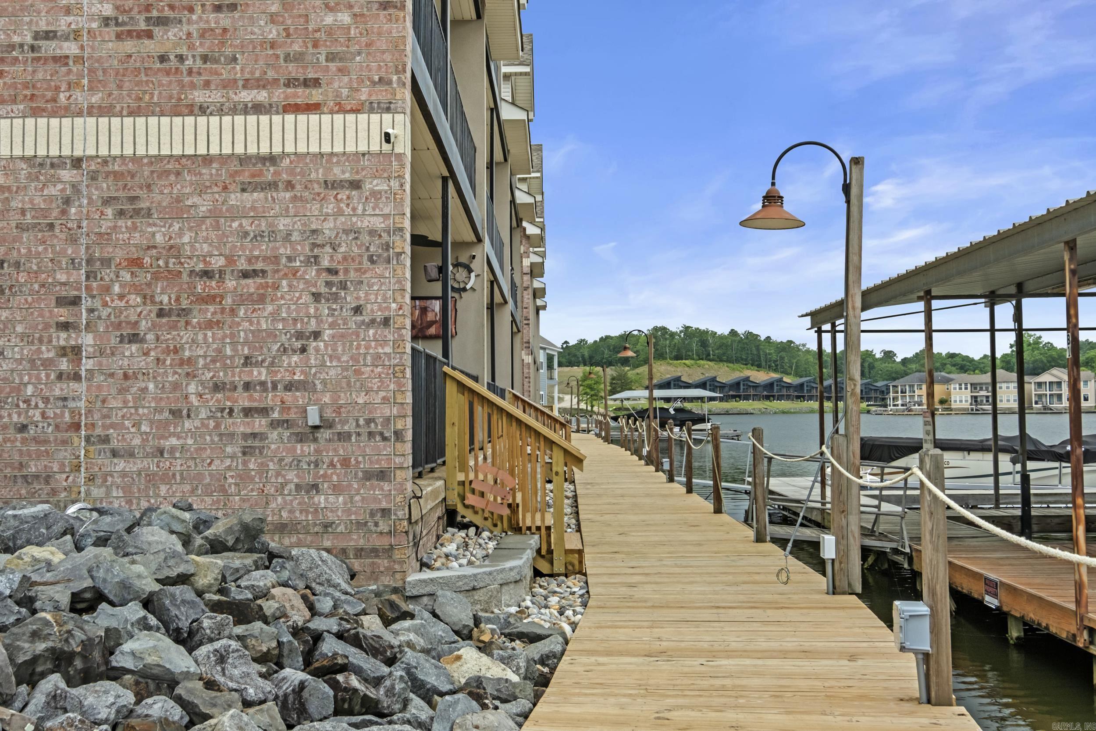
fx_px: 1096
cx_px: 548
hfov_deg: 53.1
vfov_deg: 36.9
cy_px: 366
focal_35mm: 36
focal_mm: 24
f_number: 11
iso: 400
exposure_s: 1/100
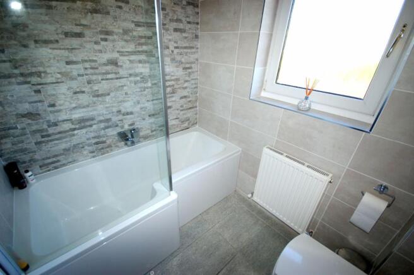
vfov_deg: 77.2
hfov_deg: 100.4
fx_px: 172
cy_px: 138
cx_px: 207
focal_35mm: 15
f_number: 4
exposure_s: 1/60
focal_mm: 10
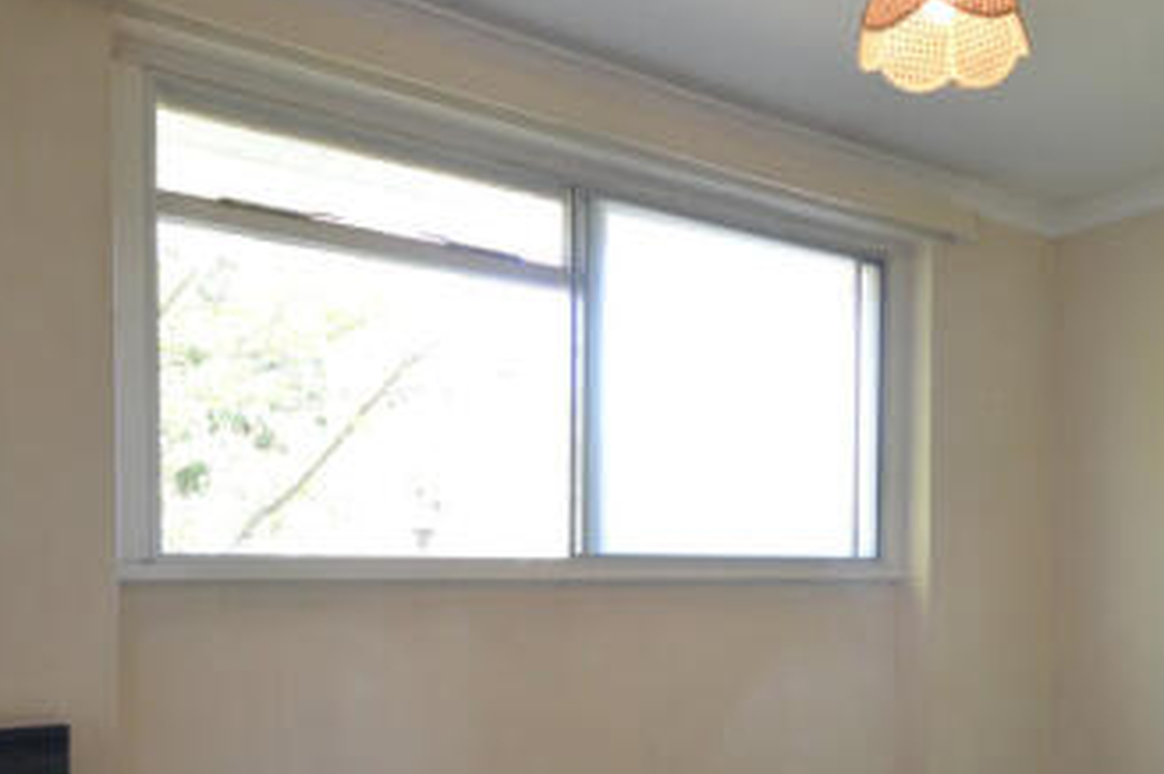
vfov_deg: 42.0
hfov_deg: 59.5
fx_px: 969
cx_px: 838
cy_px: 593
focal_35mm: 30
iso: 640
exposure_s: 1/60
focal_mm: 10
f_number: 4
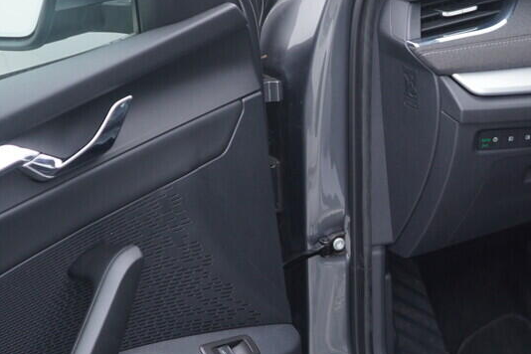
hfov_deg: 20.2
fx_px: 1431
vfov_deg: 14.1
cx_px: 555
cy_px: 145
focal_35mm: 97
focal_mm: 24
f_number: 2.8
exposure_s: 1/40
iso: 125
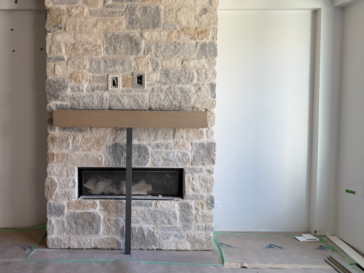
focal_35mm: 31
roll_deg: -1.0
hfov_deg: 57.6
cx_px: 134
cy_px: 120
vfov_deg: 45.3
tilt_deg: -3.3
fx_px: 326
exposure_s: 1/143
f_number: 1.78
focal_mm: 6.76
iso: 50
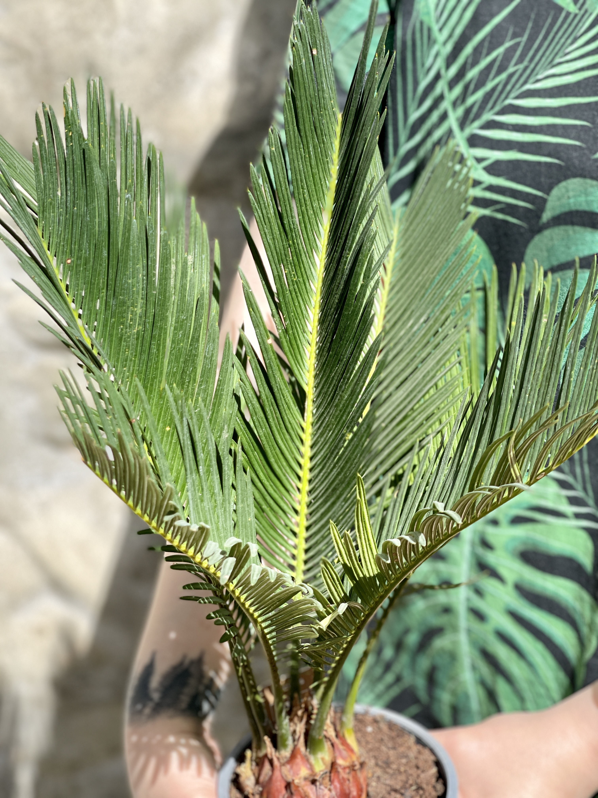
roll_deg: +2.4
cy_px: 399
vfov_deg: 30.3
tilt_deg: -26.6
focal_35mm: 64
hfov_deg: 22.9
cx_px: 299
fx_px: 1474
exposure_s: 1/595
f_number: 2.2
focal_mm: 7.5
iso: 32
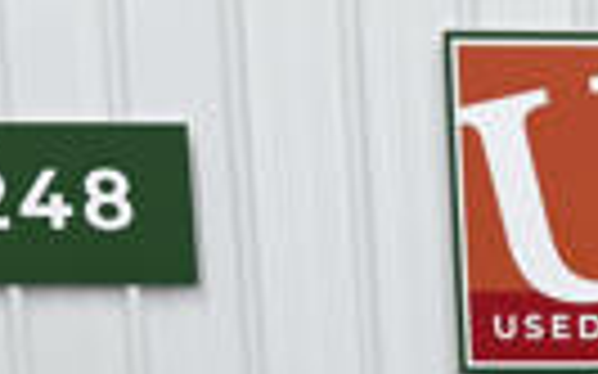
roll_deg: -0.3
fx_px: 2492
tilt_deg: -15.1
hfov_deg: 13.1
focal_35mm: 153
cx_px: 827
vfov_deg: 7.8
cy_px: 982
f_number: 1.78
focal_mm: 6.76
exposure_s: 1/120
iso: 64
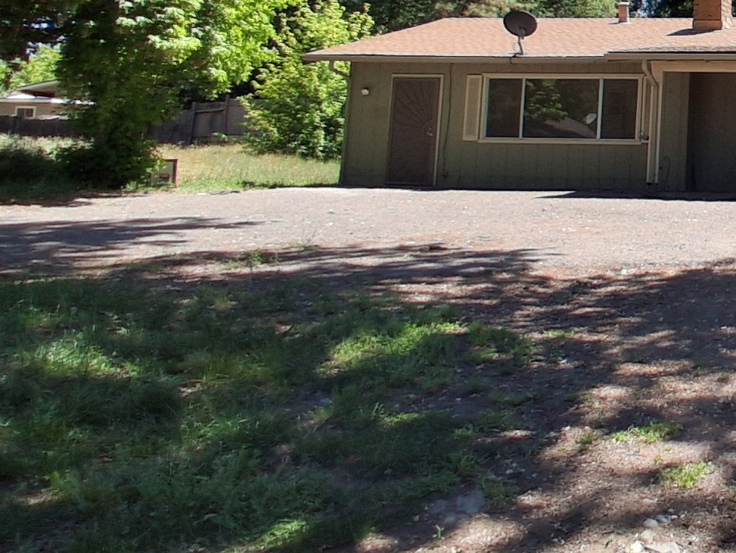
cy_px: 66
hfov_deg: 33.7
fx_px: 957
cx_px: 893
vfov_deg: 30.9
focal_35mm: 45
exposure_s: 1/1010
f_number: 2.2
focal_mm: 1.4
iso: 50
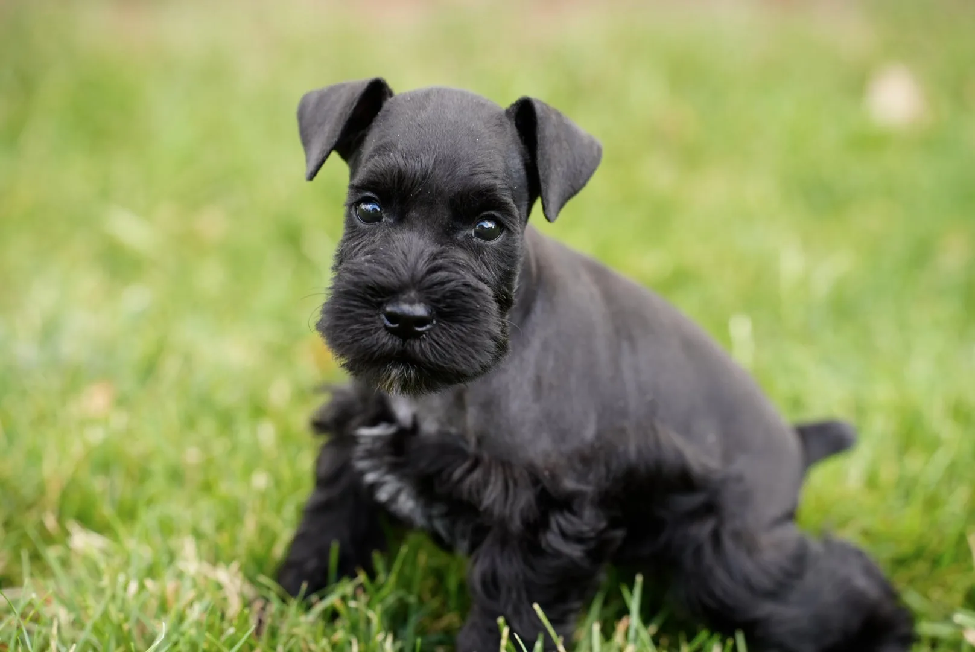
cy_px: 326
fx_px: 2900
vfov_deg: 12.8
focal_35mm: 107
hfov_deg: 19.1
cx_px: 488
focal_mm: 107
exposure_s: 1/125
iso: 200
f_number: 4
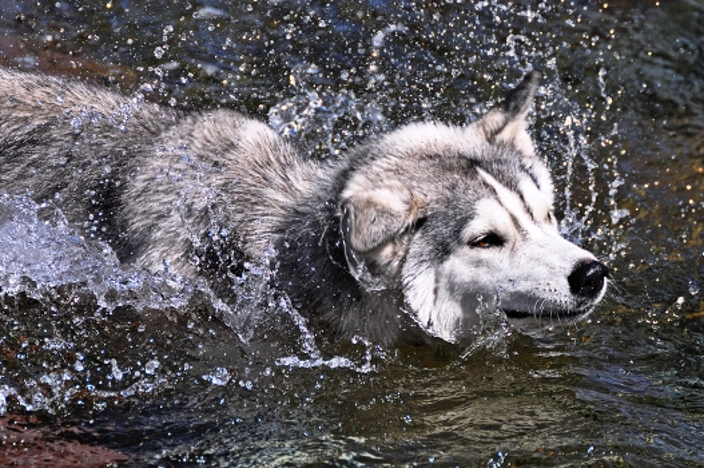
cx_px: 352
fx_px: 8789
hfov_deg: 4.6
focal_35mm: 450
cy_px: 234
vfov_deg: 3.0
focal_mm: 300
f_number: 8
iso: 800
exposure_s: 1/2000
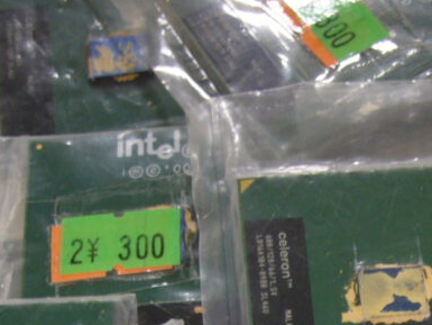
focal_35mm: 93
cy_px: 427
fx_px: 1161
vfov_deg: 15.1
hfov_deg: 20.1
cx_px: 477
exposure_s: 1/20
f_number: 2.8
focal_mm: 5.8
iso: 100
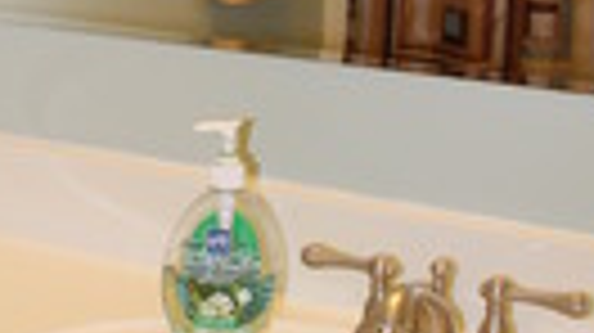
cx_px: 47
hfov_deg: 20.3
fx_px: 1621
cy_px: -158
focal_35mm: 103
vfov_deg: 11.3
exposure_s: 1/60
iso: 400
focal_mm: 18
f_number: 4
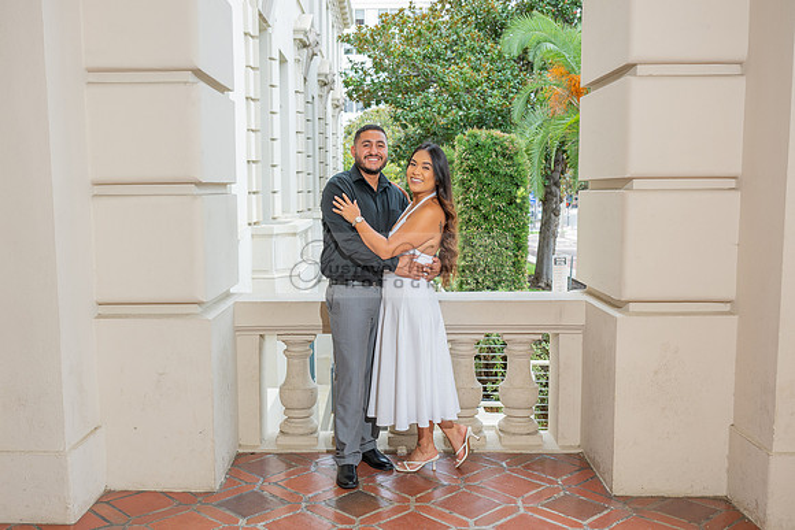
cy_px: 284
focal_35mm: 37
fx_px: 808
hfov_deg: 52.3
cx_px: 360
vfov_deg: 36.3
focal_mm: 33
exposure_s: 1/160
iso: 200
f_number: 4
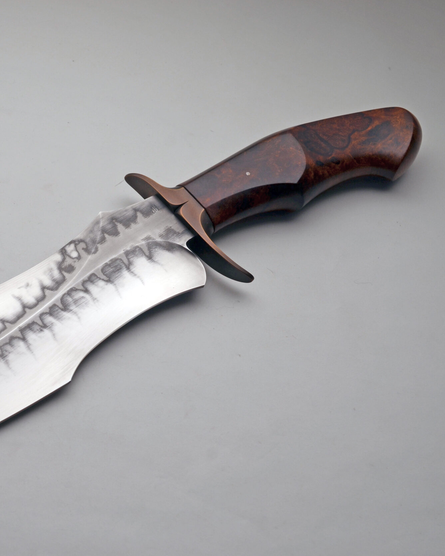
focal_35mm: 86
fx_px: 1416
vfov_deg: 22.2
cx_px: 30
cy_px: 280
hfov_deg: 17.5
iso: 200
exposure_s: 1/250
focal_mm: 40
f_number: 8
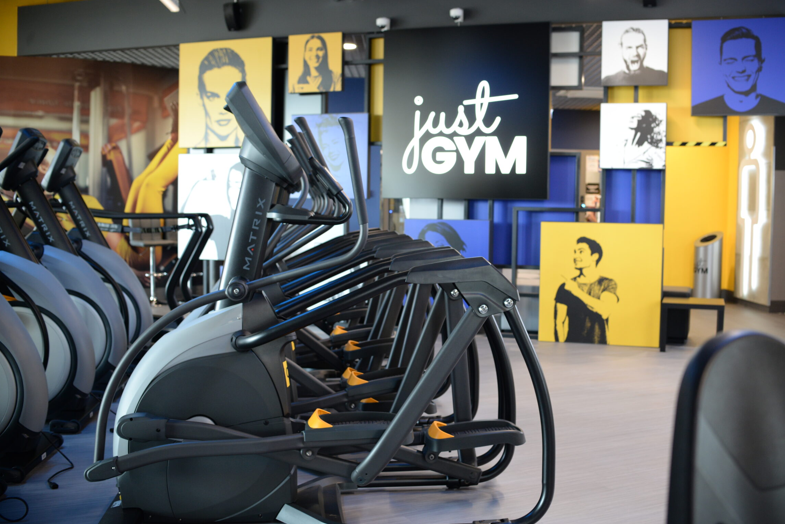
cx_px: 433
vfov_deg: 34.2
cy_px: 273
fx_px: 851
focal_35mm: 39
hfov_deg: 49.5
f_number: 4
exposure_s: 1/50
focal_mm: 35
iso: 800
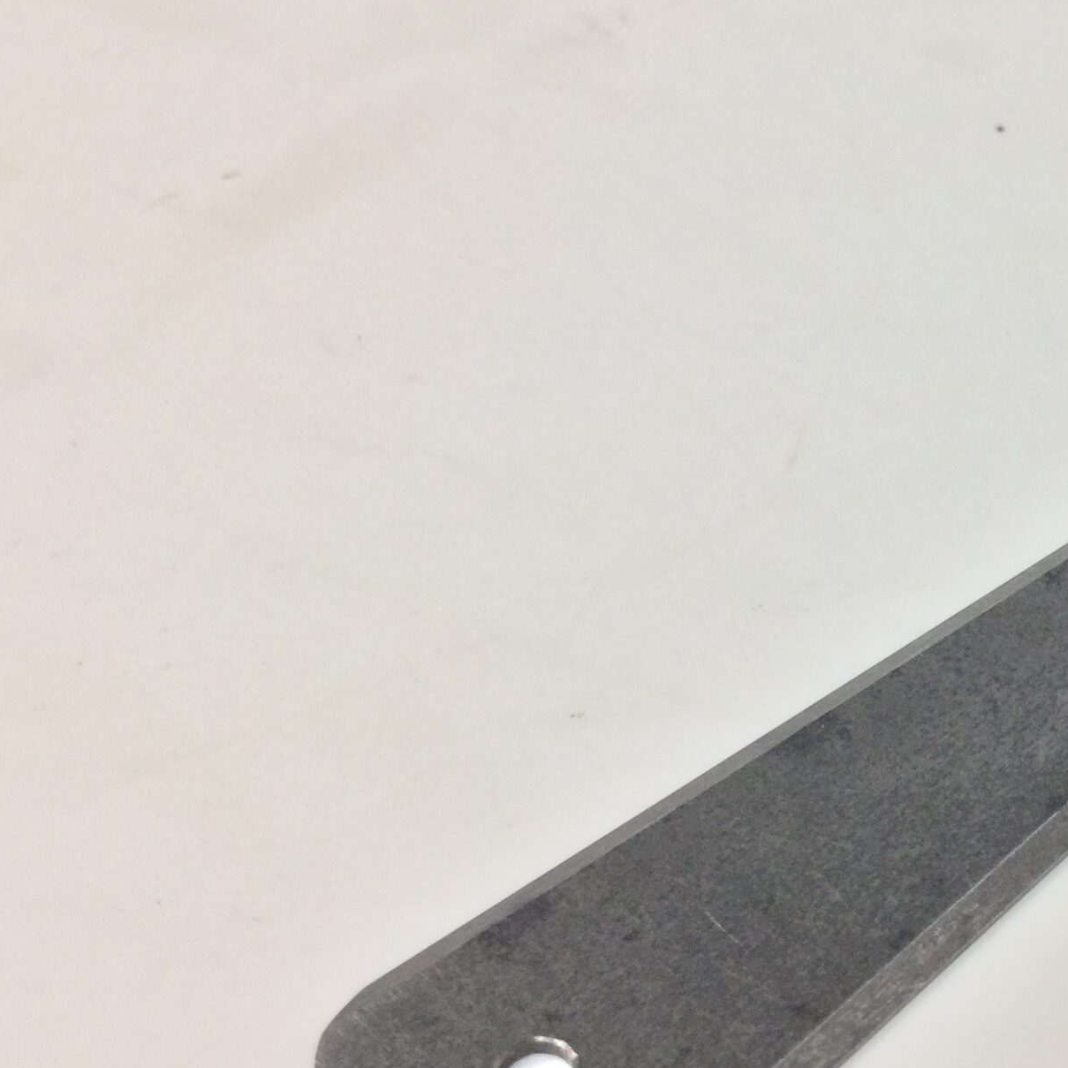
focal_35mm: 58
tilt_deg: -43.9
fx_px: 2025
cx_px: 1093
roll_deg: -5.9
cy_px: 549
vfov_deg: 29.6
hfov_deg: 27.7
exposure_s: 1/33
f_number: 2.4
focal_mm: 3.3
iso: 32
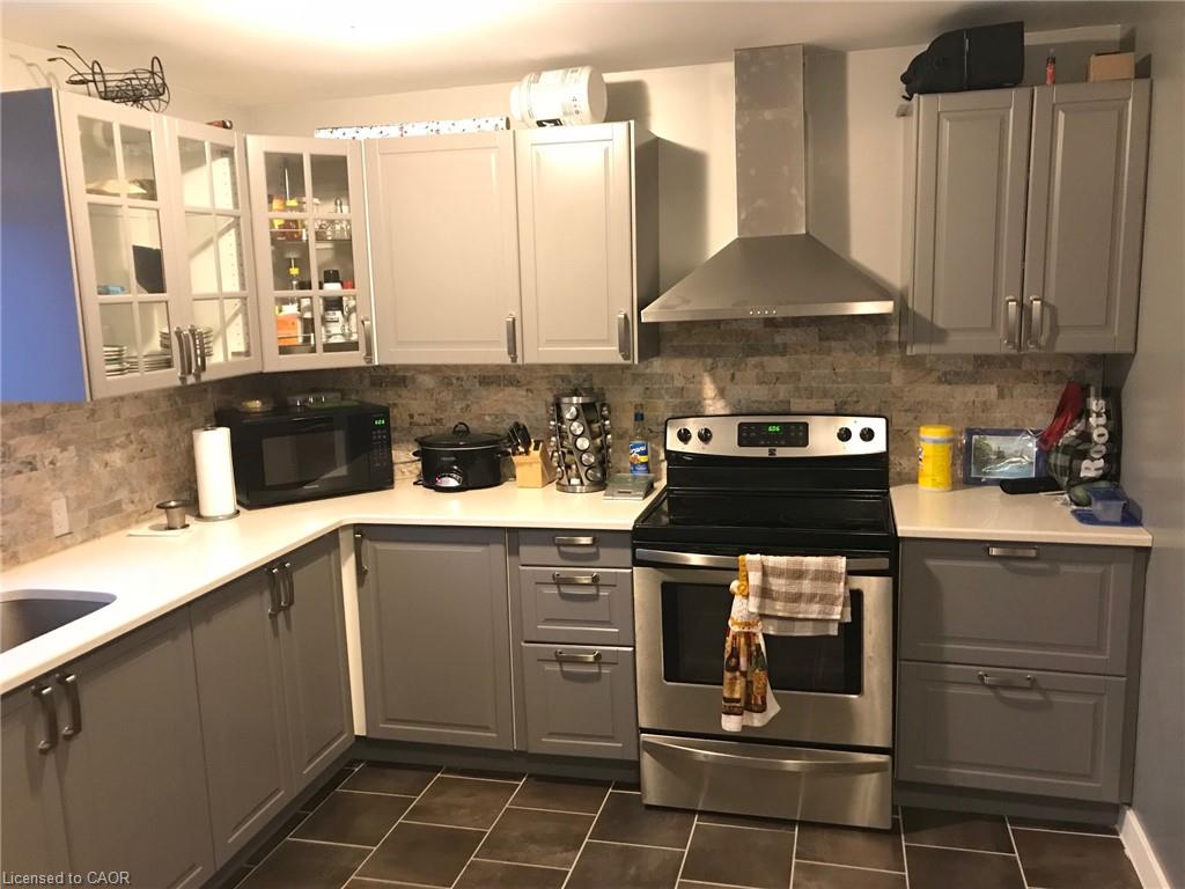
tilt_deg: -9.3
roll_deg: +2.1
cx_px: 592
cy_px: 444
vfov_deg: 49.7
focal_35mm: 28
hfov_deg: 63.4
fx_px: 959
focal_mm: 3.99
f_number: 1.8
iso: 80
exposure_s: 1/6
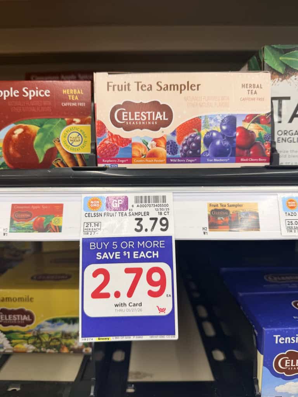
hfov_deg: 56.8
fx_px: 275
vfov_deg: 71.6
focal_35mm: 24
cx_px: 149
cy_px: 198
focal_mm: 6.8
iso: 100
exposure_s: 1/64
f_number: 1.8
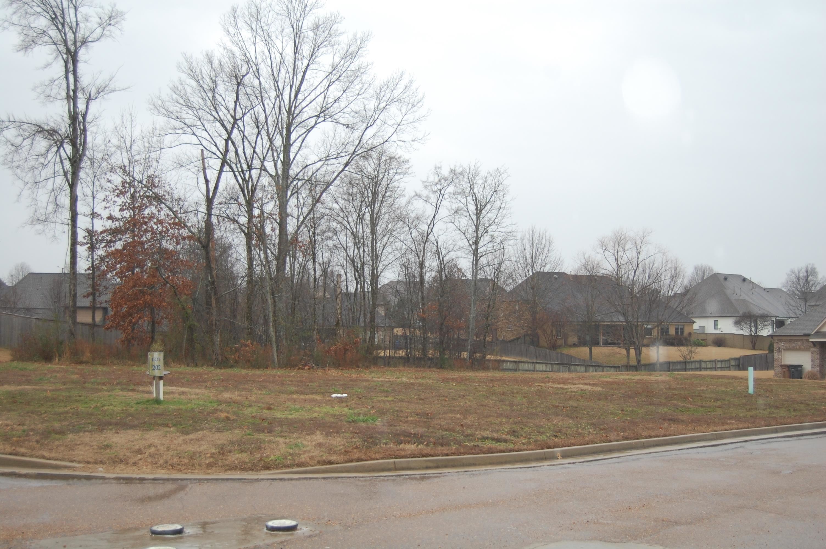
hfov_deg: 46.4
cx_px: 413
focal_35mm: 42
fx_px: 963
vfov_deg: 31.8
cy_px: 274
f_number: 4.2
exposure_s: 1/160
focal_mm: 28
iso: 400
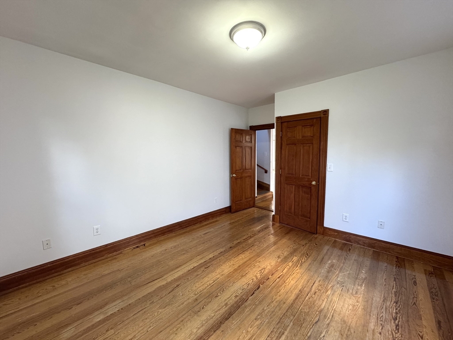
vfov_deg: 85.7
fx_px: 183
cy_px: 170
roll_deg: +1.1
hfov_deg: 102.1
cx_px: 226
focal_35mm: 14
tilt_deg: -5.7
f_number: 2.2
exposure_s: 1/60
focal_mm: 2.22
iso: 320
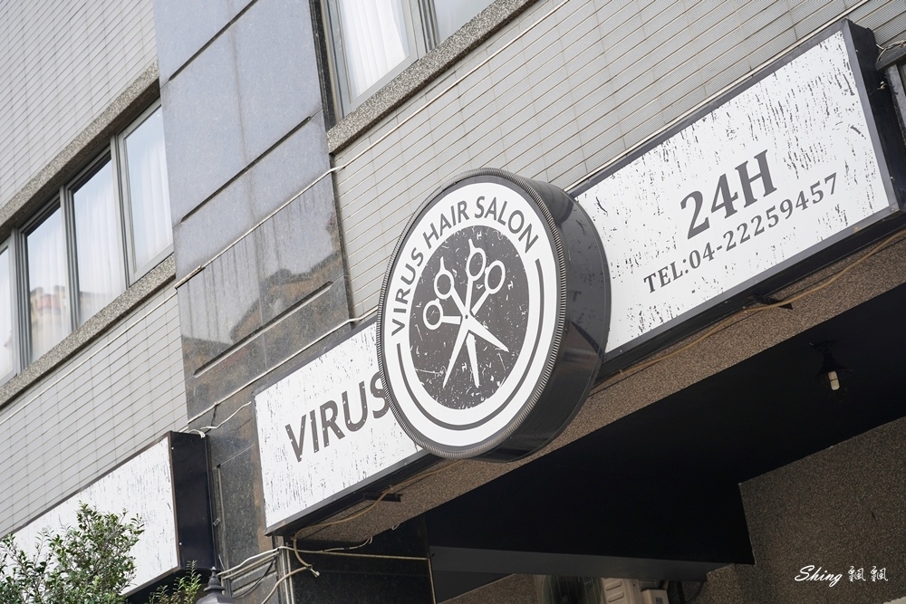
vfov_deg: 23.0
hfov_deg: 33.9
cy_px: 302
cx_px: 453
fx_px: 1485
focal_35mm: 59
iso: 100
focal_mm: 59
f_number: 5.6
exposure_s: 1/125
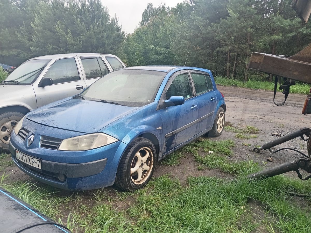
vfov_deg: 54.9
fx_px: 225
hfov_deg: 69.4
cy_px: 116
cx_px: 156
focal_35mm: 25
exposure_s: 1/100
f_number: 1.8
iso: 103
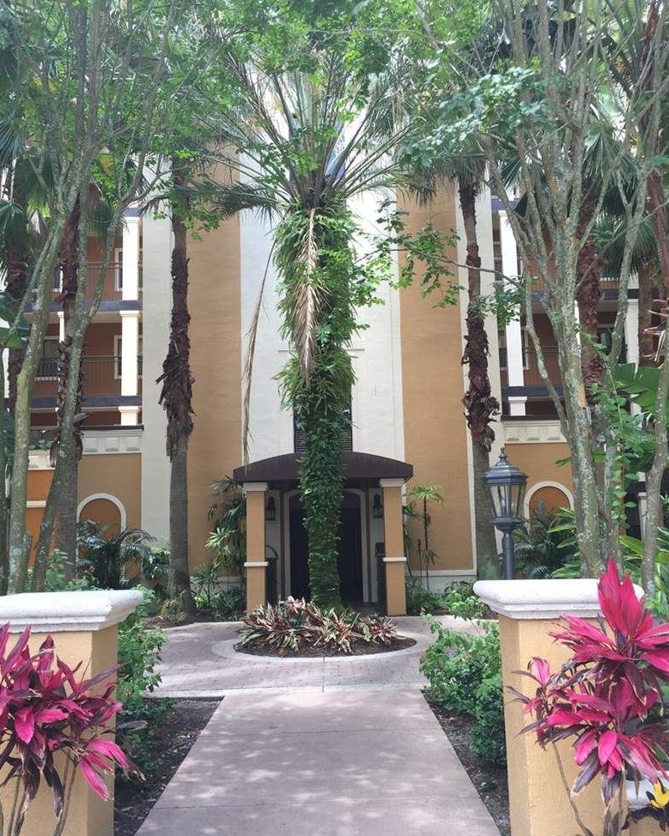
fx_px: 767
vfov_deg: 57.2
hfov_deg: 47.1
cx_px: 342
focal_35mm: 31
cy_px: 438
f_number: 2.2
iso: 32
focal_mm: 4.15
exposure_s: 1/139
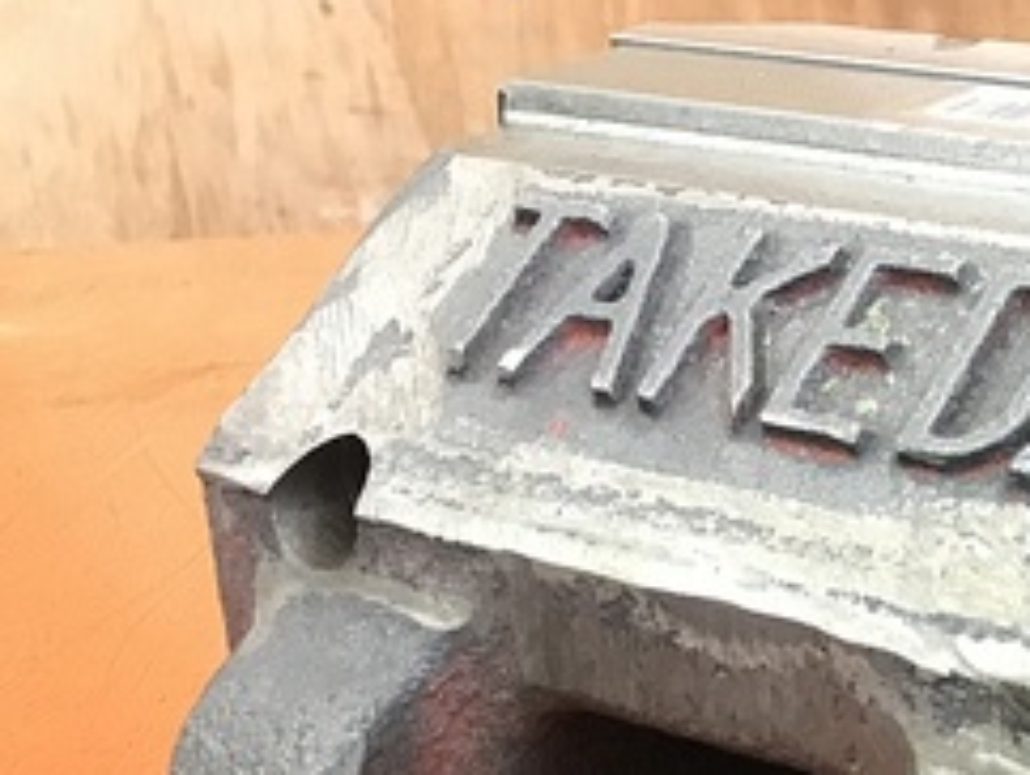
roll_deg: +1.6
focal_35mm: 74
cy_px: 694
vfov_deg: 19.6
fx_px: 2204
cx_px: 1213
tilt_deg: -27.3
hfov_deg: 24.1
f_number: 1.8
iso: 80
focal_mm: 3.99
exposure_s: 1/15
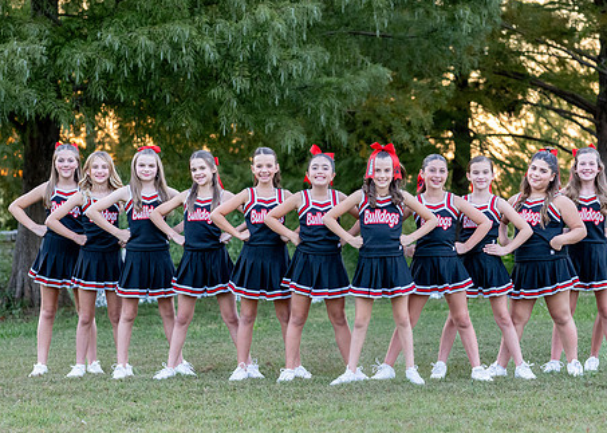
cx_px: 380
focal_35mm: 89
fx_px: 1533
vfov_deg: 16.1
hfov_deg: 22.3
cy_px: 251
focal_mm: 50
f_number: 2.2
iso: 1250
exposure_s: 1/800
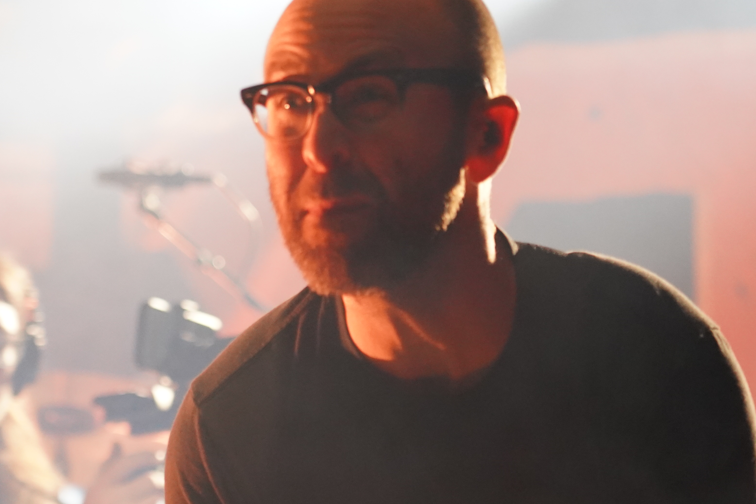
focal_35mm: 202
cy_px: 317
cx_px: 215
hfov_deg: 10.2
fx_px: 4241
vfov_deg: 6.8
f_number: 4
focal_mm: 105
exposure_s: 1/160
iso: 5000
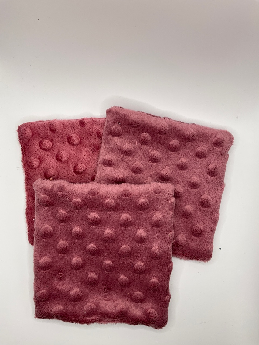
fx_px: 289
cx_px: 130
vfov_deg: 61.7
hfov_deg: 48.2
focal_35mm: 29
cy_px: 172
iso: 16
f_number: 1.8
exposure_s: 1/128
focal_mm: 3
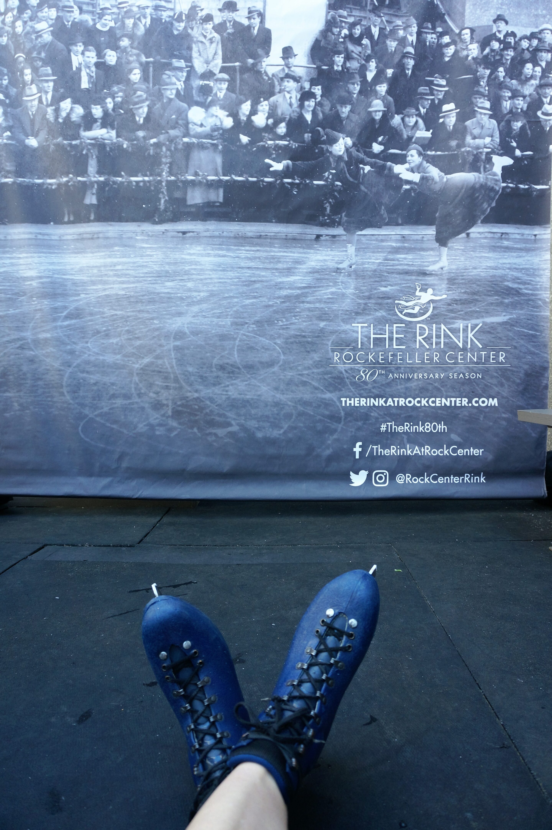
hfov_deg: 53.0
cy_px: 415
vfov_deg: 73.8
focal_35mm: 24
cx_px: 276
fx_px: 553
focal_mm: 16
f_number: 4
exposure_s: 1/160
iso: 320
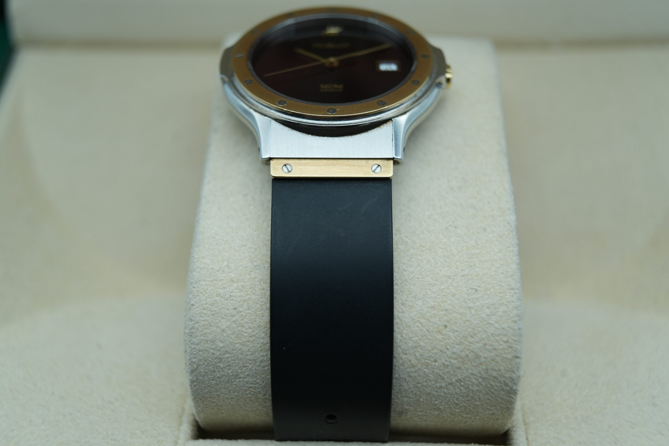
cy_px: 223
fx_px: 650
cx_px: 334
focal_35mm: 35
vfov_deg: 37.9
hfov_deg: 54.4
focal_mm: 35
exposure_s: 1/250
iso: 400
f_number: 5
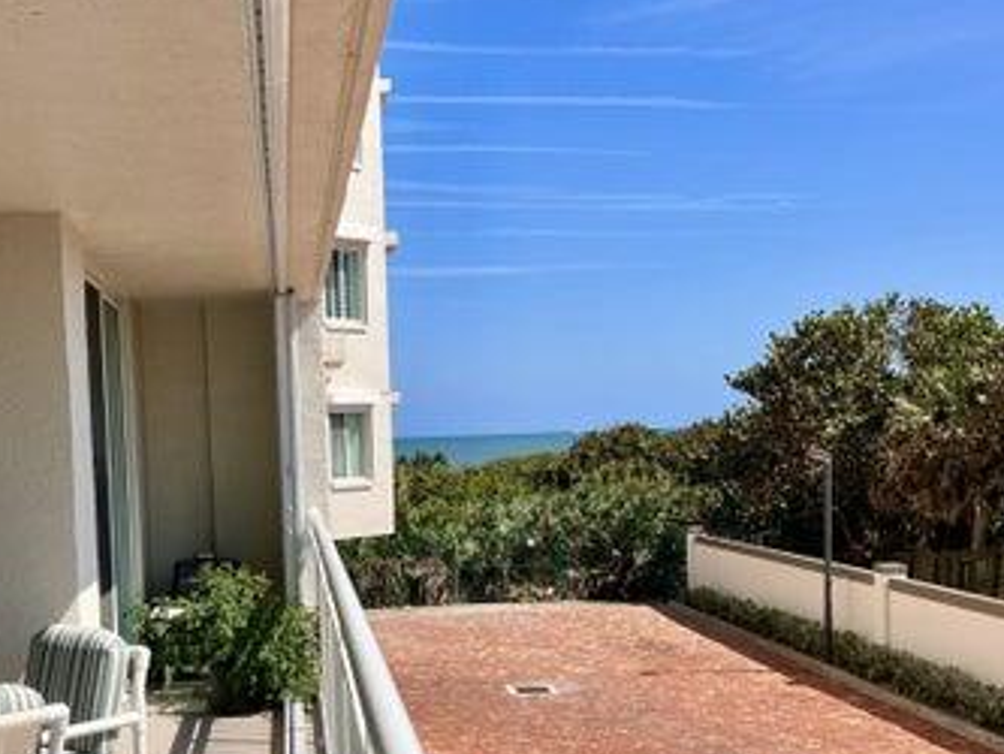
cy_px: 510
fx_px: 1451
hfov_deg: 38.0
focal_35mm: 50
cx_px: 386
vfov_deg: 28.9
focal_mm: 5.7
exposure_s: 1/5882
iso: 50
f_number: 1.5
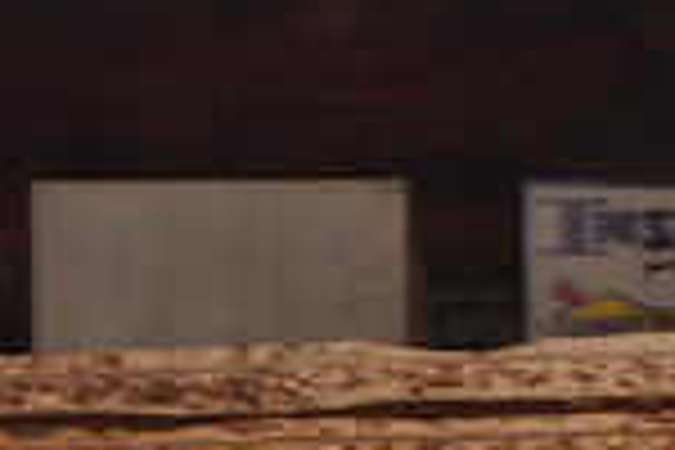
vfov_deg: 3.5
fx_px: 7237
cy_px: 810
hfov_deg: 5.3
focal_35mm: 386
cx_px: 868
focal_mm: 100
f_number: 6.3
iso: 800
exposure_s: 1/320
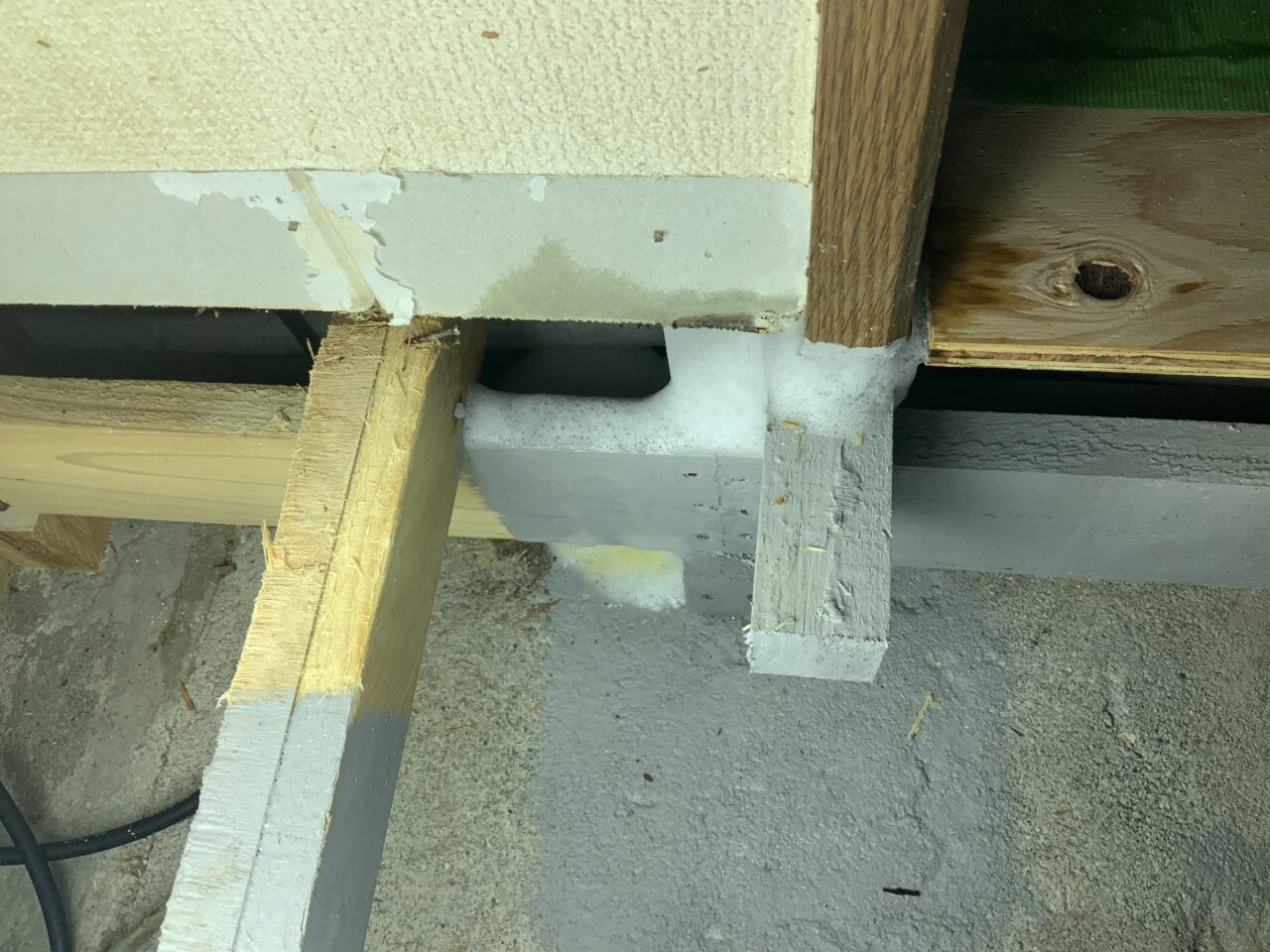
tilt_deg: -64.8
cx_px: 635
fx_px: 1064
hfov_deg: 61.7
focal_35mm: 29
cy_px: 476
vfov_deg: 48.2
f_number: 1.8
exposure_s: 1/898
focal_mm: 3
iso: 16
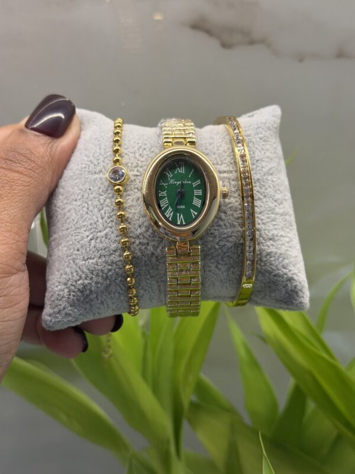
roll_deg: -2.7
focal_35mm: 48
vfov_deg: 39.7
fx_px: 656
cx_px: 178
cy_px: 237
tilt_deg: -30.2
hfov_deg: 30.3
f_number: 1.78
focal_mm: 6.76
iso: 80
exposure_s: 1/100
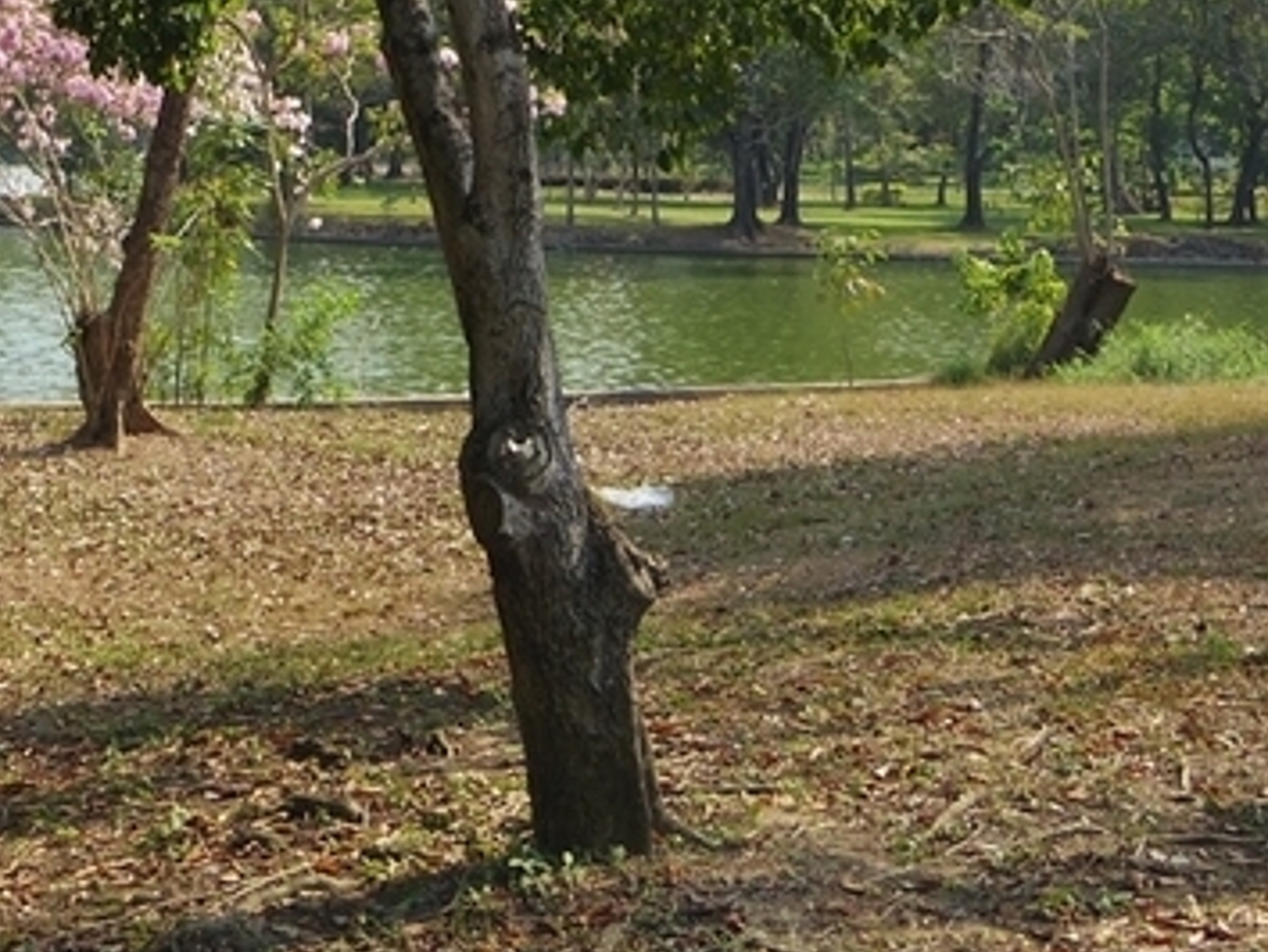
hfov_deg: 30.2
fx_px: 2236
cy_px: -14
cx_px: 107
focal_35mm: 61
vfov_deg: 23.0
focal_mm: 5
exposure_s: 1/250
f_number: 4
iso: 100
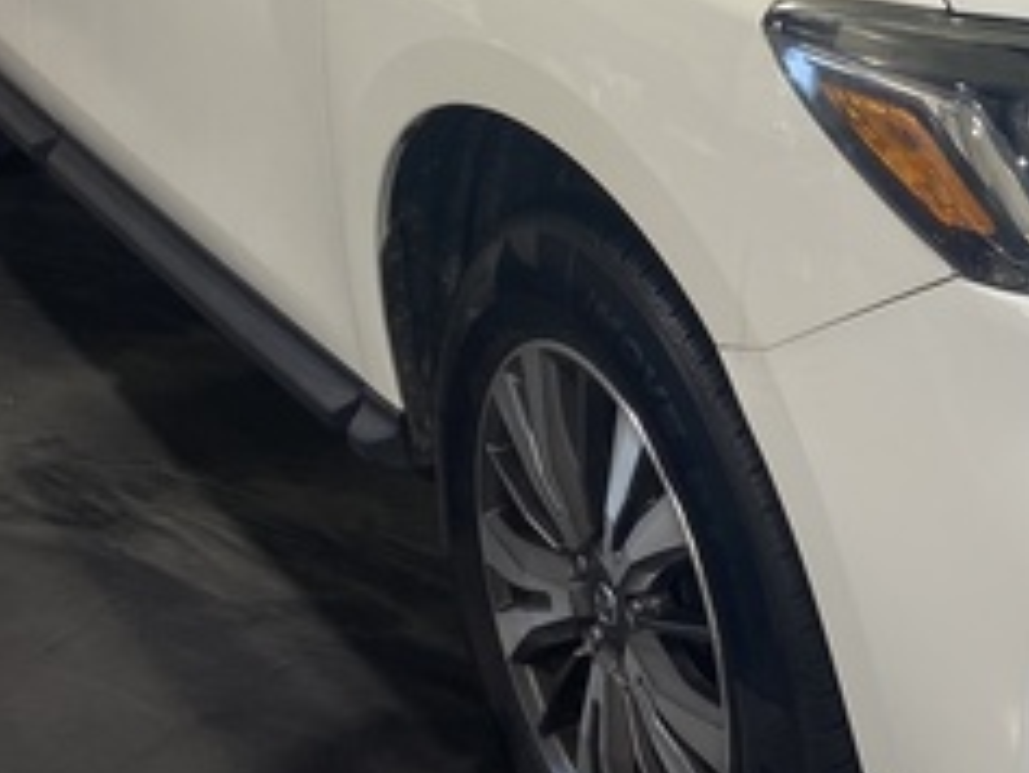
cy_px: -78
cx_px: 975
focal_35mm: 81
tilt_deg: -14.2
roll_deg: +1.6
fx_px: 2409
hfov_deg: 23.3
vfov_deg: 17.6
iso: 40
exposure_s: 1/120
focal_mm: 4.25
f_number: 1.8
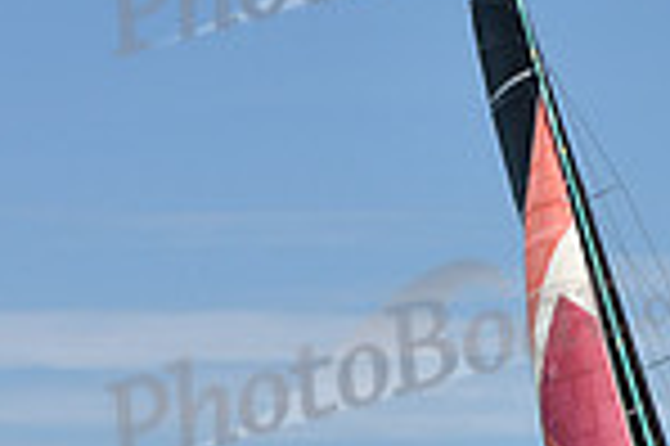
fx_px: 5652
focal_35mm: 304
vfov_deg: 4.5
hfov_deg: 6.7
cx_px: 976
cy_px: 525
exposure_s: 1/1000
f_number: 9
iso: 250
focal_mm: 78
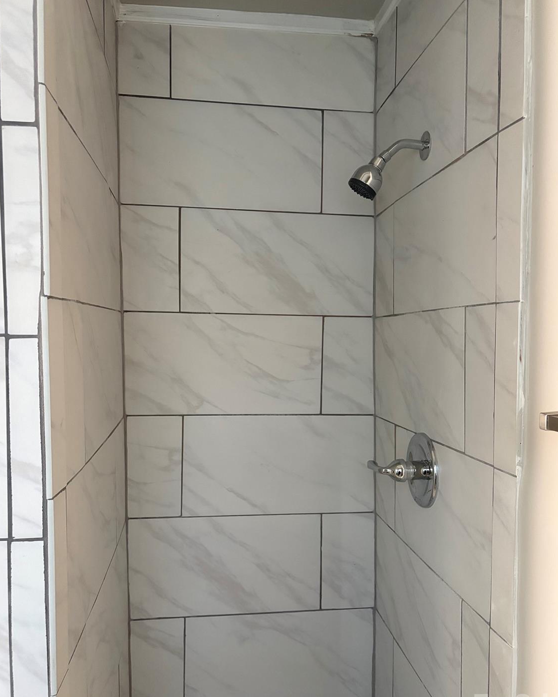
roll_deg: +0.4
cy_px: 365
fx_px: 578
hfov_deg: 51.5
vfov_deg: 62.2
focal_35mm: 28
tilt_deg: -2.7
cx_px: 275
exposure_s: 1/60
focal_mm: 5.96
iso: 400
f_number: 1.6
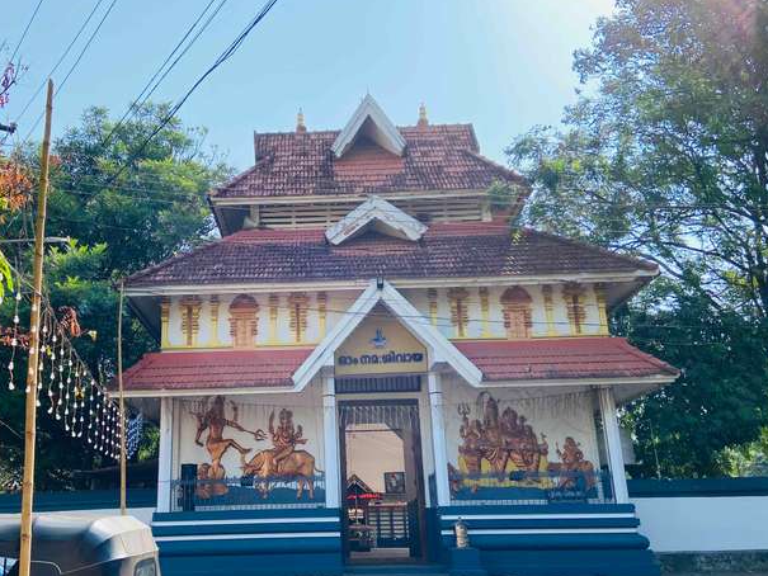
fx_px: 732
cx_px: 295
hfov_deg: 54.8
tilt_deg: +14.2
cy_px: 337
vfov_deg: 42.8
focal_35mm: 33
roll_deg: +1.2
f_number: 1.8
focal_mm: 4.25
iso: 32
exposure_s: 1/1346
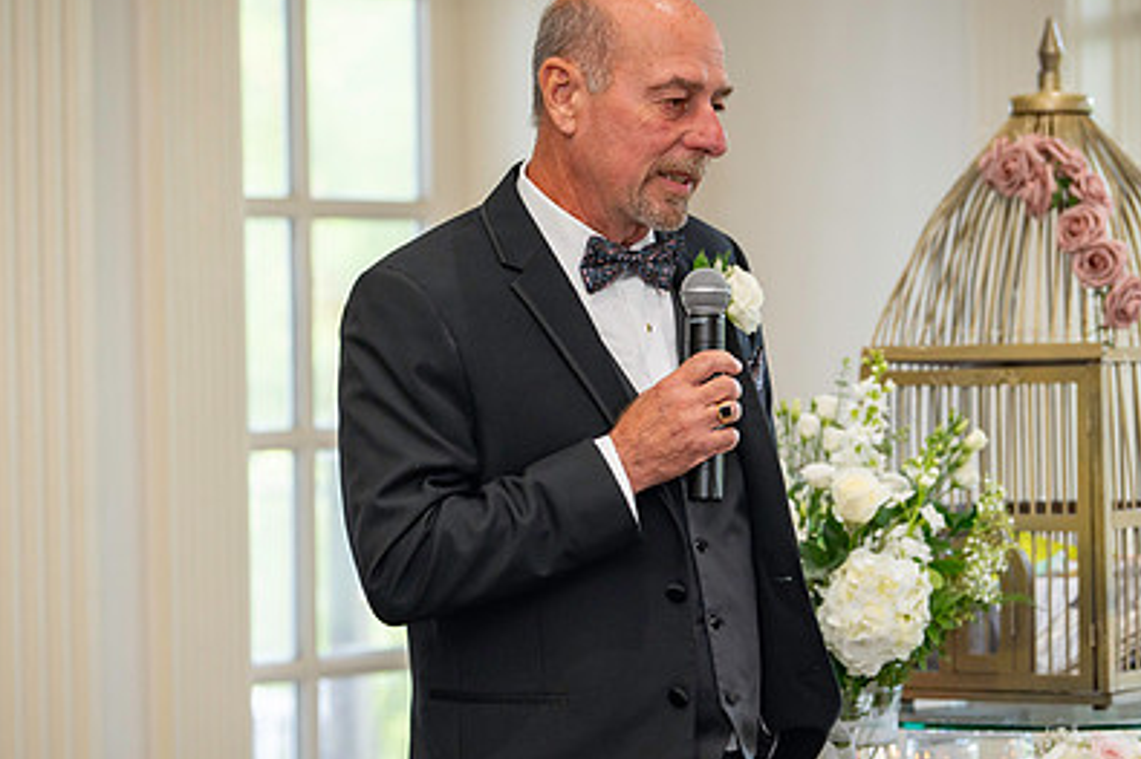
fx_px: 5576
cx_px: 644
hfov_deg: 11.7
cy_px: 418
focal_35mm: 176
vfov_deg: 7.8
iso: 1000
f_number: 3.5
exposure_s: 1/100
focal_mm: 120
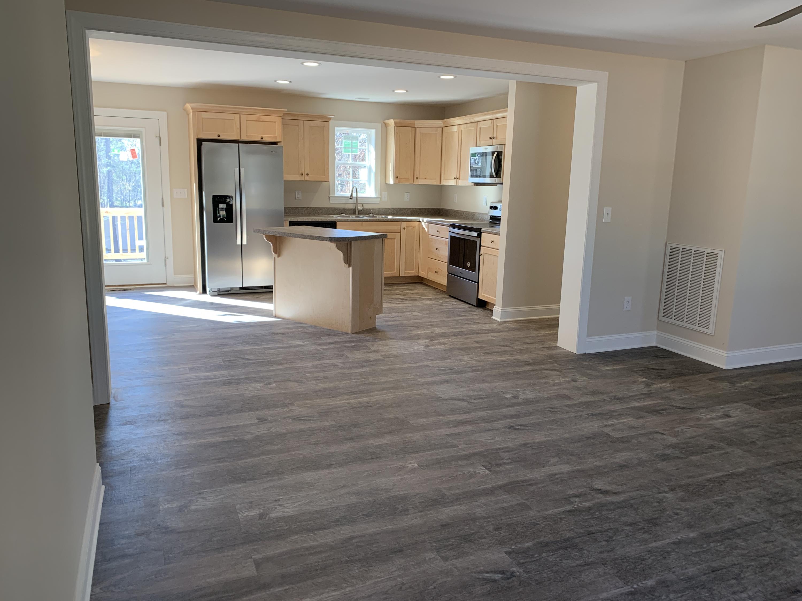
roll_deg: -1.4
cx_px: 401
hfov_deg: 67.3
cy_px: 300
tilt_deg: -11.8
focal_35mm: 26
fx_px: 602
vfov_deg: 53.1
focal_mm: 4.25
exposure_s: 1/120
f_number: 1.8
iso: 80
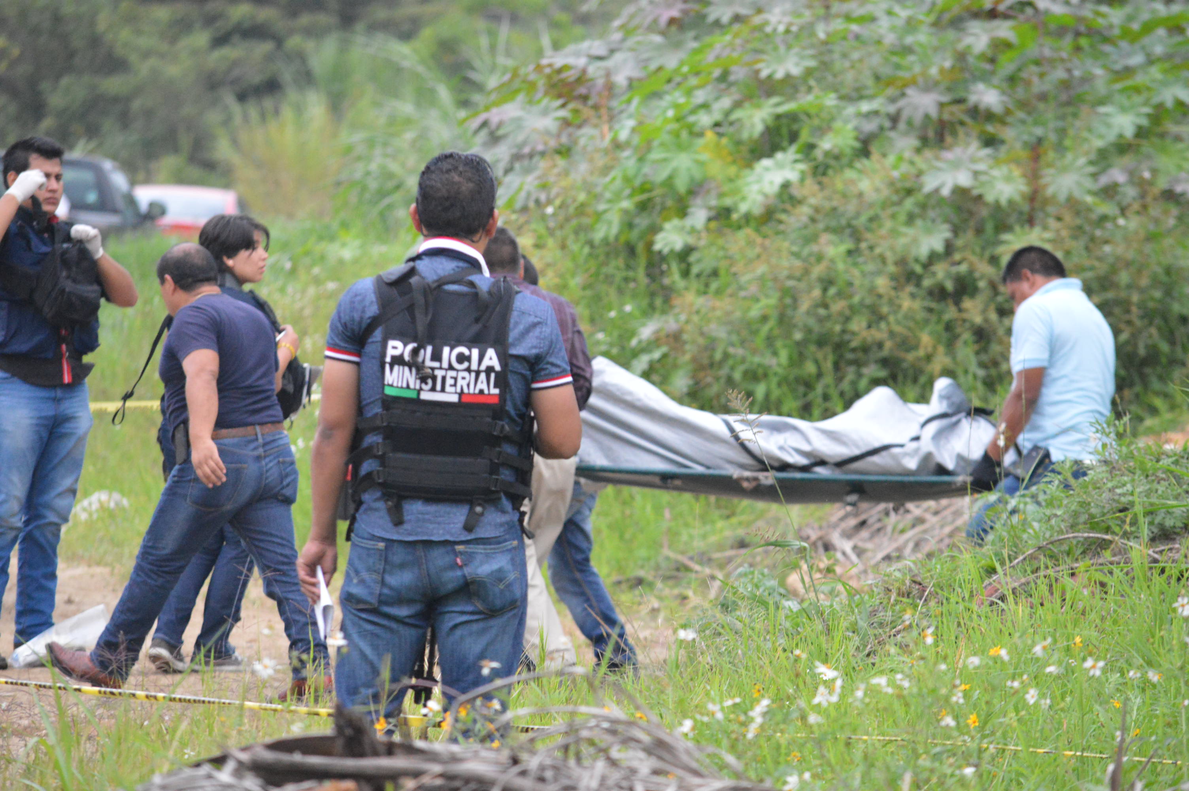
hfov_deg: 7.4
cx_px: 594
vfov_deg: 4.9
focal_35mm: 278
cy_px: 396
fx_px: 9157
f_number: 5
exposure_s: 1/250
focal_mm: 185
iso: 3200
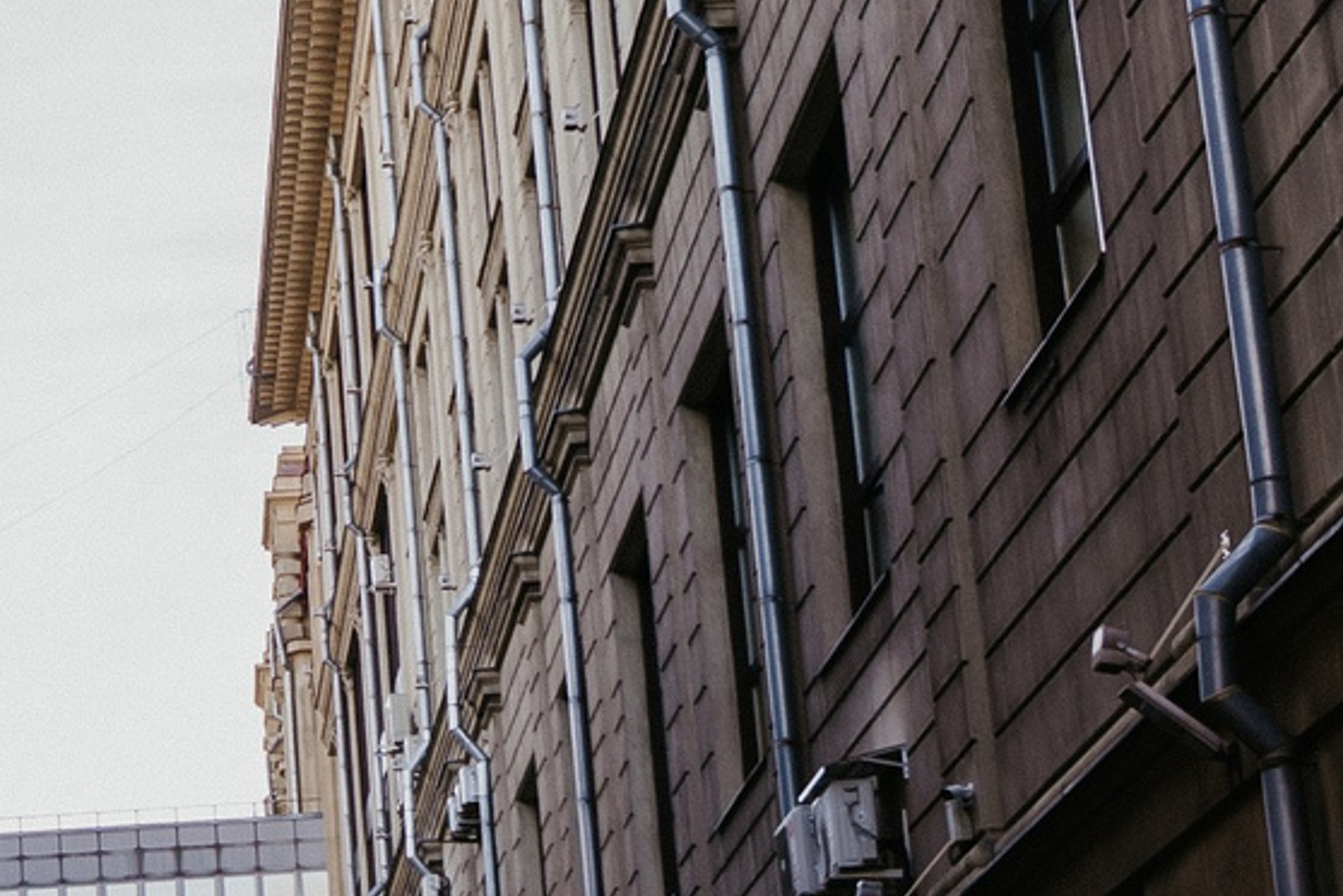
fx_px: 4141
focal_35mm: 111
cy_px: 536
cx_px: 55
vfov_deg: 12.3
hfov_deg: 18.0
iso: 100
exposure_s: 1/125
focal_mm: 24
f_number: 4
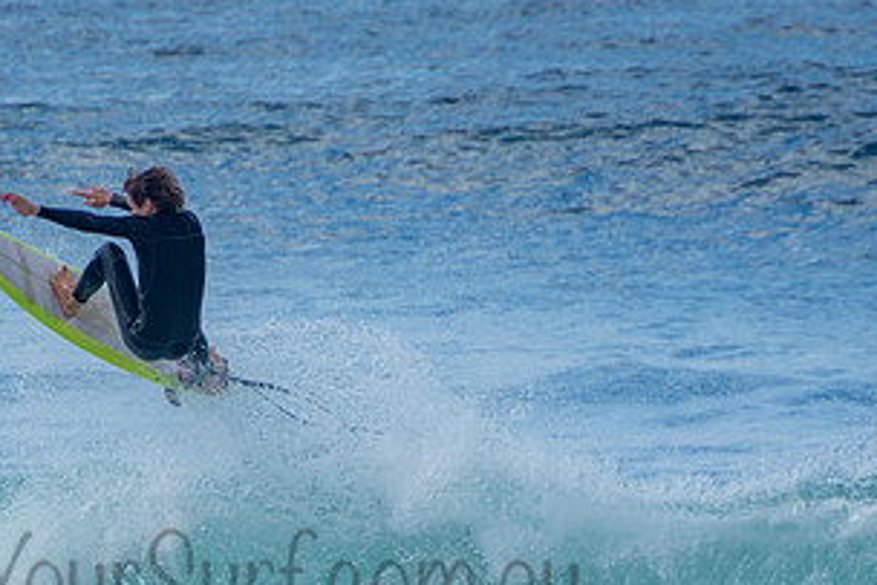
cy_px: 549
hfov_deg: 1.8
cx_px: 274
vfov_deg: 1.2
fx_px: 27930
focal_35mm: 1146
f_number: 5.6
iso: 140
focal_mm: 400
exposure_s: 1/800
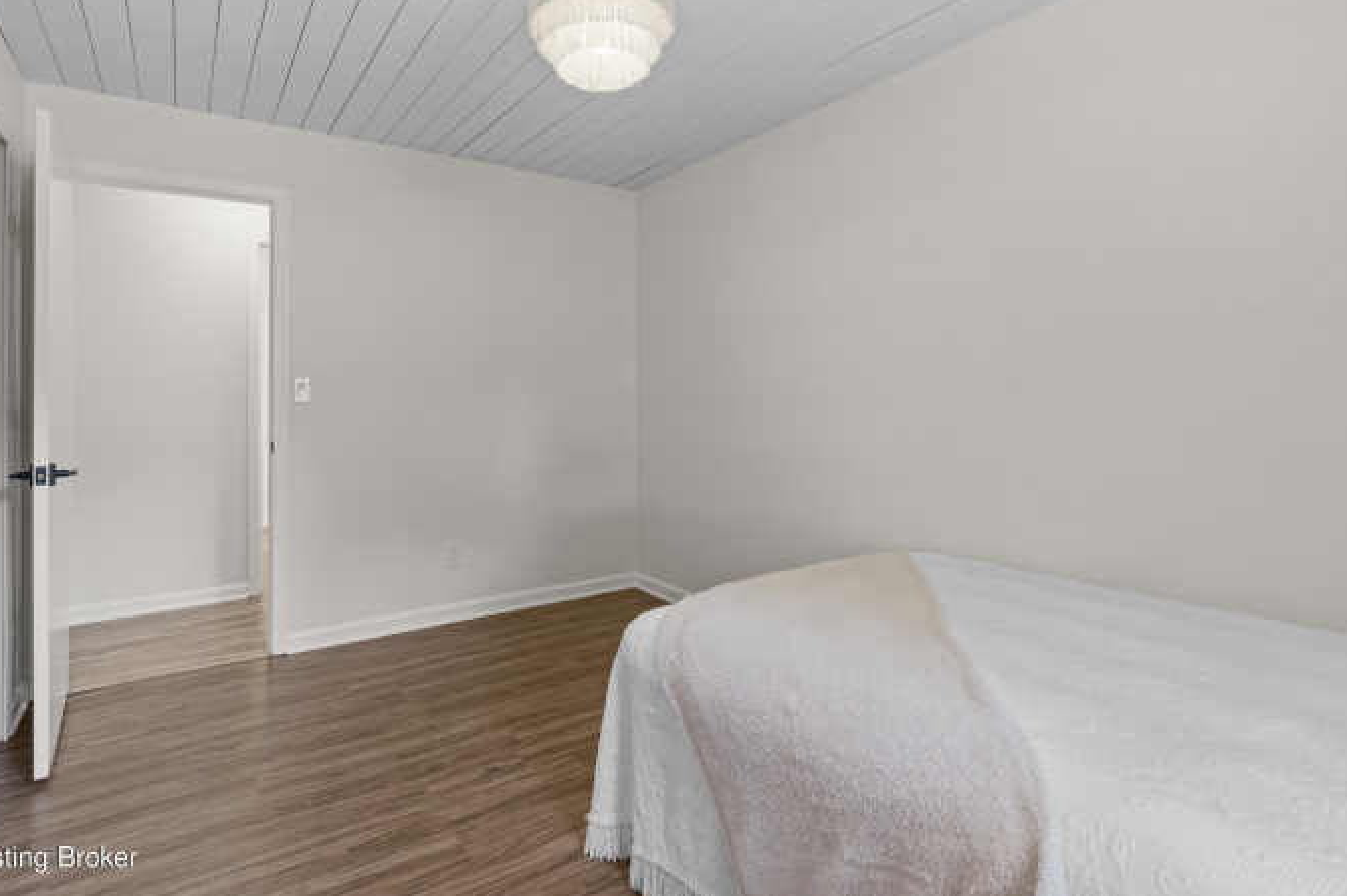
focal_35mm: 18
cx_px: 632
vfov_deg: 67.1
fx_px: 673
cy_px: 398
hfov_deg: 89.9
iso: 400
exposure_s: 1
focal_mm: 16
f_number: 10
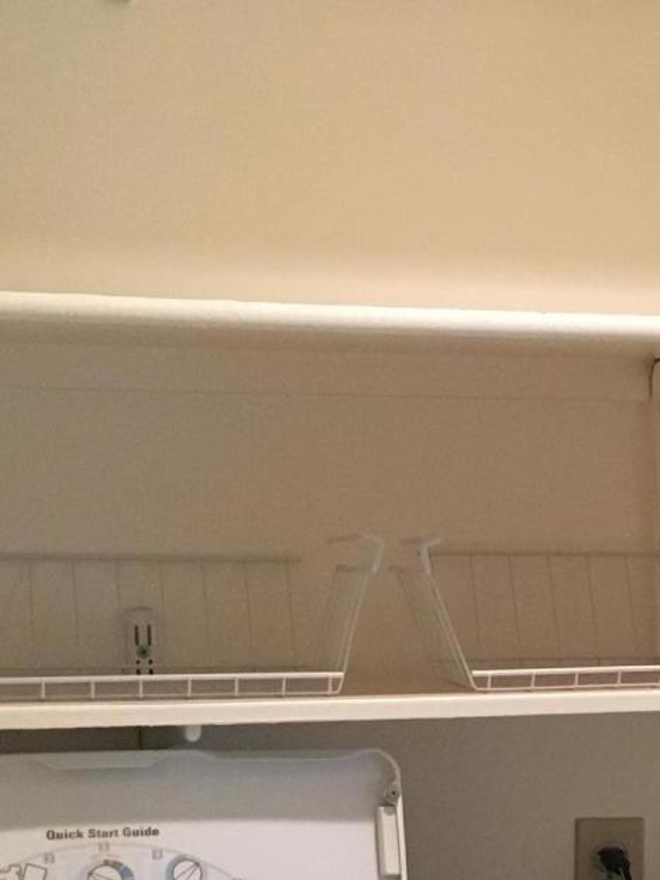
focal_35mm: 93
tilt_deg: -12.9
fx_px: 2364
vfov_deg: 20.5
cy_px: 841
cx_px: 764
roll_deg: +0.1
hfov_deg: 15.4
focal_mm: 4.15
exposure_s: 1/30
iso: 200
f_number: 2.2
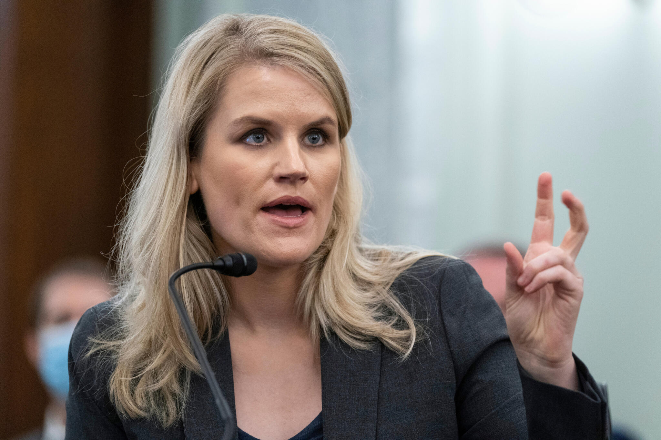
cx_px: 330
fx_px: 4167
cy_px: 220
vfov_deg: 6.1
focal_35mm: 227
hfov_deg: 9.1
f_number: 4
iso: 6400
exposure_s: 1/320
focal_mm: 227
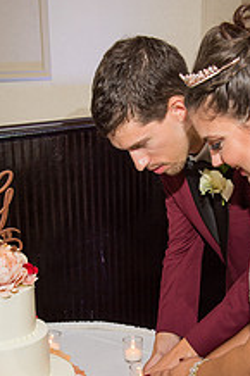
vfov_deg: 29.7
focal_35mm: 66
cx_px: 173
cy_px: 310
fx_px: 689
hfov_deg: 20.5
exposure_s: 1/125
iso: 800
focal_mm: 32
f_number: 5.6
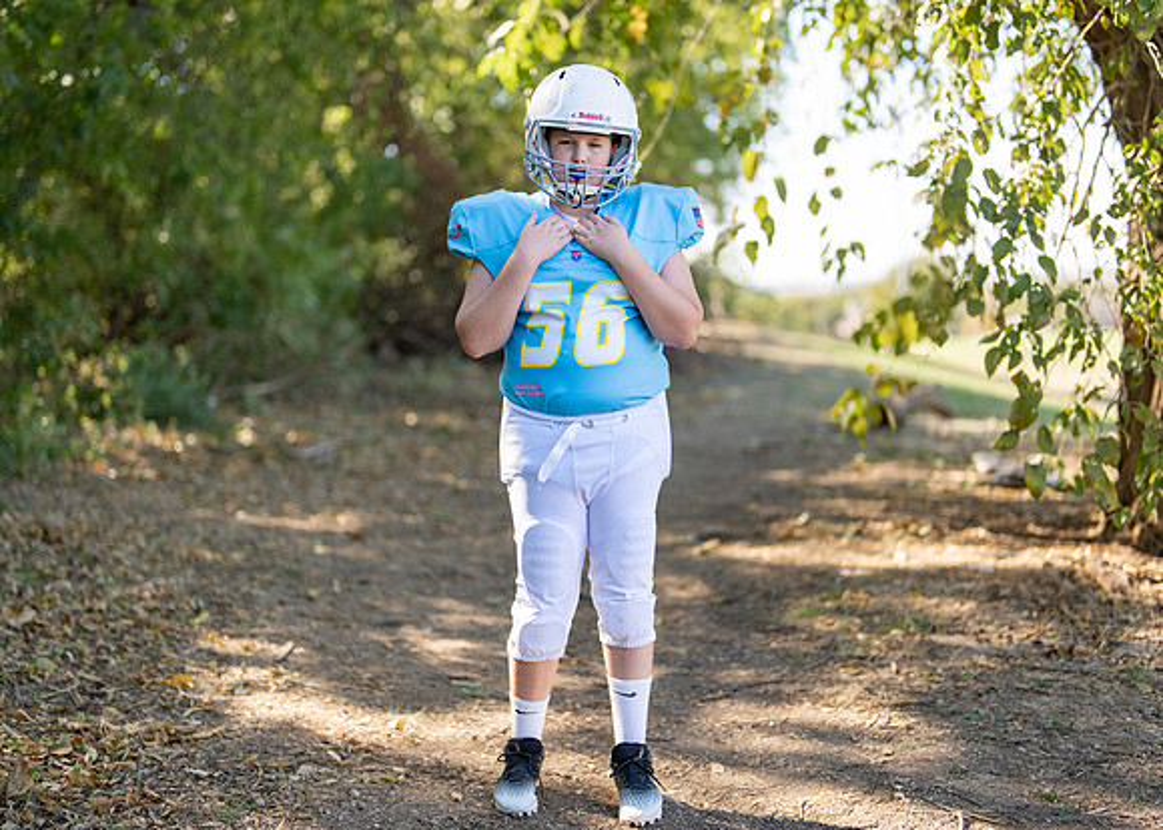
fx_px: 1802
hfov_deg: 35.8
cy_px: 414
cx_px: 602
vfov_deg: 25.9
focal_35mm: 55
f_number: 1.2
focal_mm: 50
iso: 100
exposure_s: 1/1600
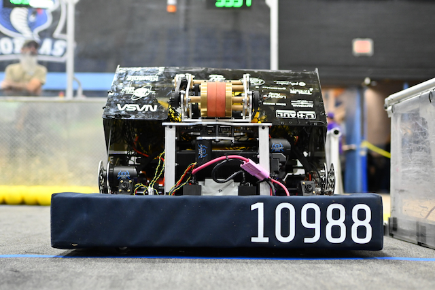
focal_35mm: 52
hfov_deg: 37.8
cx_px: 218
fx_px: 634
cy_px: 145
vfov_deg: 25.8
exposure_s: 1/500
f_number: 2
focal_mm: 35
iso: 2800
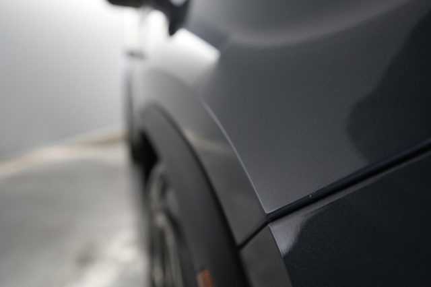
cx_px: 216
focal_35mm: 28
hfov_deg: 65.5
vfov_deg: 46.4
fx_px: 335
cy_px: 144
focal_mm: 28
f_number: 4.5
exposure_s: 1/100
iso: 1250
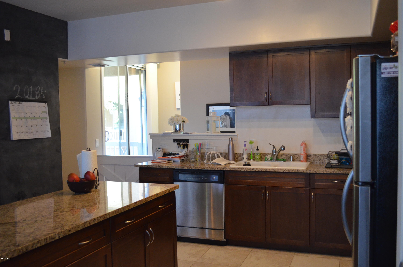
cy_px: 134
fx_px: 369
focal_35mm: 33
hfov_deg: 57.3
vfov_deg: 39.8
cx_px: 202
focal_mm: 22
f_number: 4
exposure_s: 1/30
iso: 2000
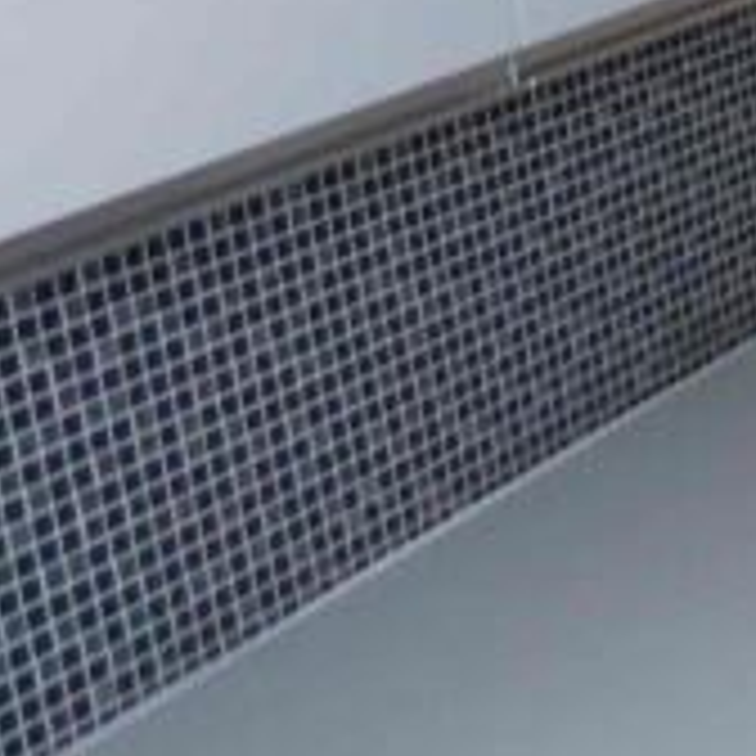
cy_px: -56
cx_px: 1015
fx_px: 2273
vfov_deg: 18.2
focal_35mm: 92
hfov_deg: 17.6
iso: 400
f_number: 3.5
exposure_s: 1/50
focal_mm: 5.4
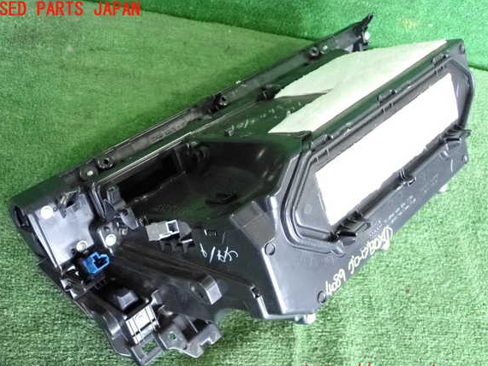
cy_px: 192
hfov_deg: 46.8
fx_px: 564
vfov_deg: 36.0
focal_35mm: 40
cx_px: 241
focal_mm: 6.83
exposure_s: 1/125
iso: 1600
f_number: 2.7
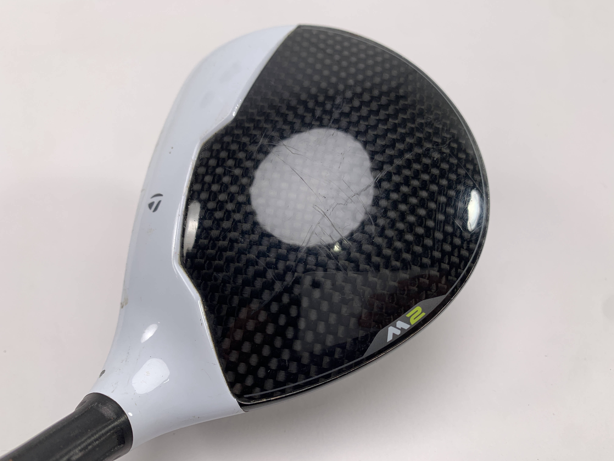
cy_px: 230
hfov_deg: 67.3
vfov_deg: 53.1
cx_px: 307
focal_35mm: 26
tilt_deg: -53.4
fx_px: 461
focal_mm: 4.25
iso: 25
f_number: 1.8
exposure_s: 1/178
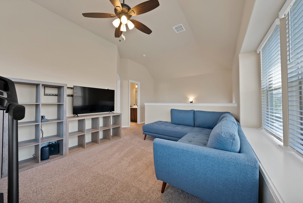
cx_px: 152
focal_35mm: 12
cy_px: 102
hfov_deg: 112.6
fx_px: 101
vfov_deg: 90.1
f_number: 9
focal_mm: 12
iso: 640
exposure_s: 1/6
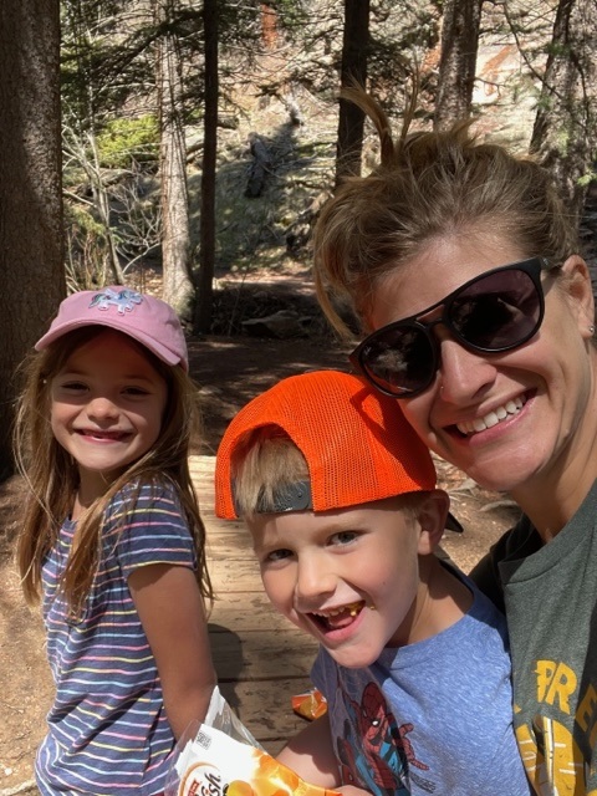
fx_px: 690
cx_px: 298
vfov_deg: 60.0
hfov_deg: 46.8
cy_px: 398
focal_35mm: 30
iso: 40
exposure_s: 1/121
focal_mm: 2.71
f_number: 2.2
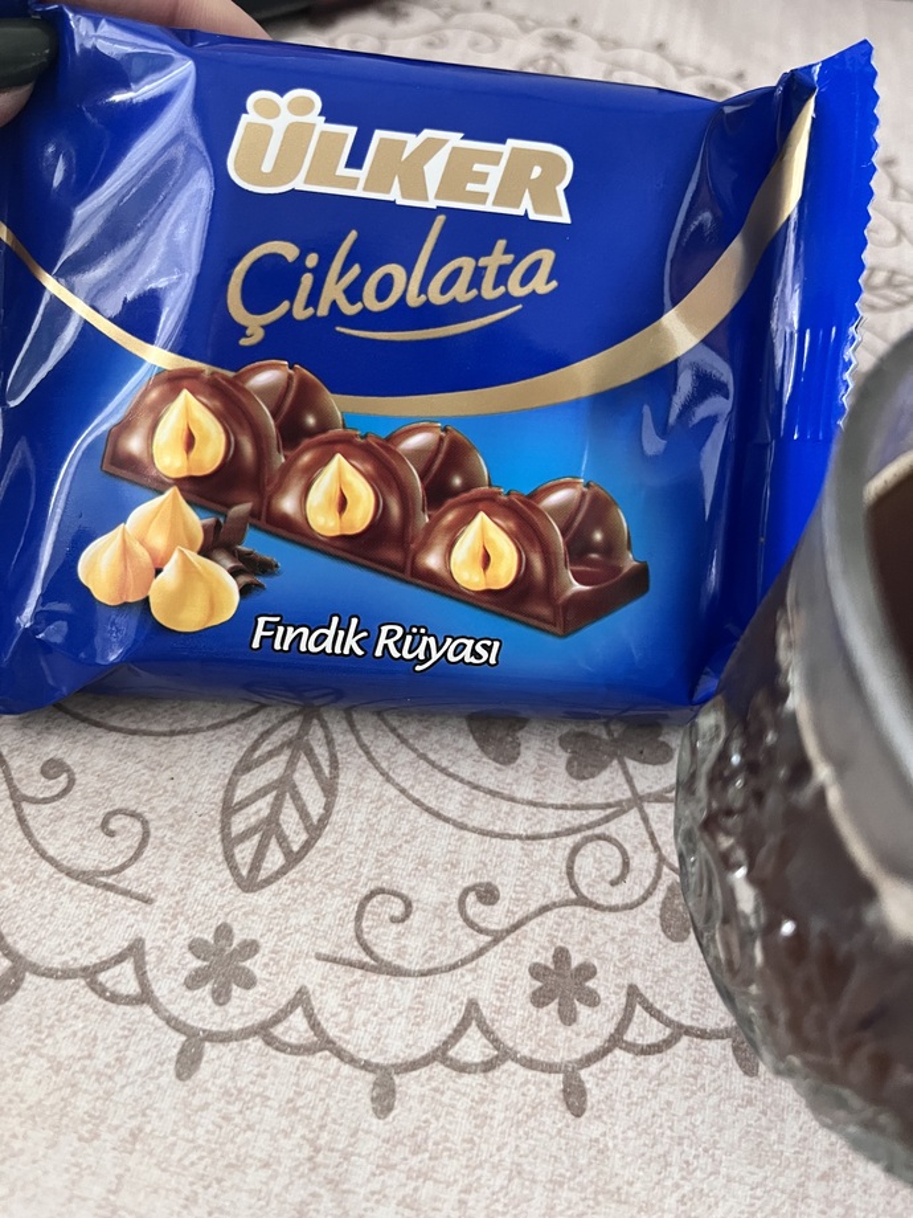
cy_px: 609
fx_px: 914
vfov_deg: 67.3
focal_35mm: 26
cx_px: 456
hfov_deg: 53.1
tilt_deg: -55.9
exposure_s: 1/52
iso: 500
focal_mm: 5.1
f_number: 1.6
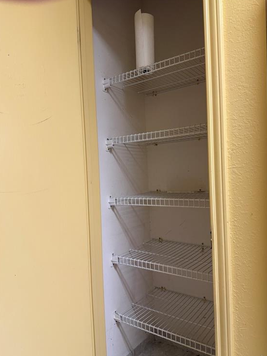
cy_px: 181
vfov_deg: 69.4
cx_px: 137
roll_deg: +1.7
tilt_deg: -1.8
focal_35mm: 25
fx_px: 257
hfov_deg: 54.9
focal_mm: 6.76
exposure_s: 1/60
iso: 250
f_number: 1.78
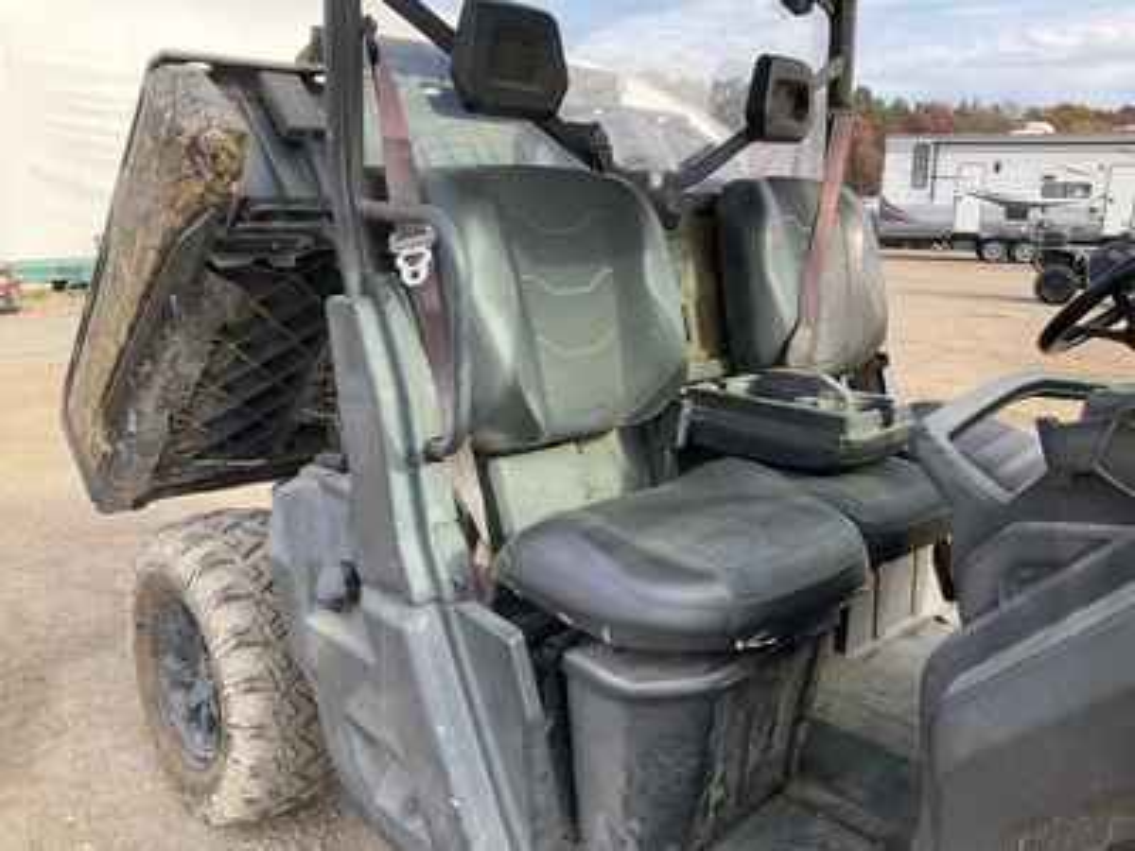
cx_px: 568
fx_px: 951
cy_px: 426
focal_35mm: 29
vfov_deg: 48.2
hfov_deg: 61.7
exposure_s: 1/309
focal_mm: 3
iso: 25
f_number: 1.8
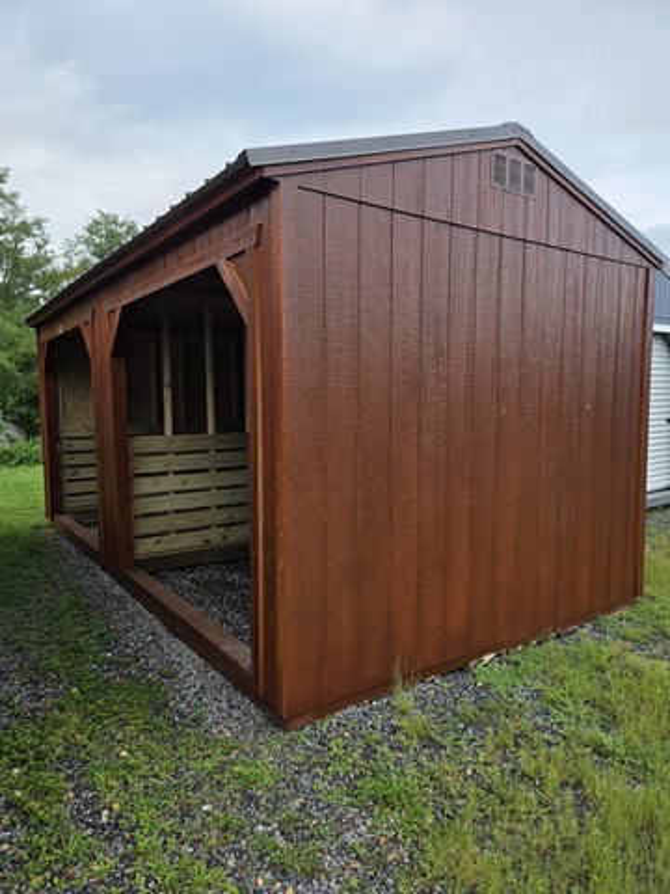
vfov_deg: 73.9
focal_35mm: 23
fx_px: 594
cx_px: 335
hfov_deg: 58.9
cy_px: 447
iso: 80
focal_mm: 6.3
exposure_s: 1/1225
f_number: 1.7
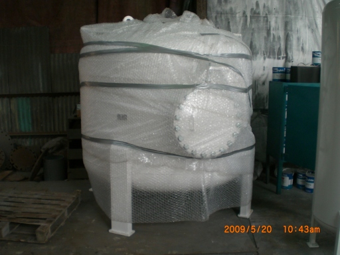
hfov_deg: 49.0
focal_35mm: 38
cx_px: 170
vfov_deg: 37.7
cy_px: 128
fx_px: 373
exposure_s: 1/100
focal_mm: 6.3
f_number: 3.1
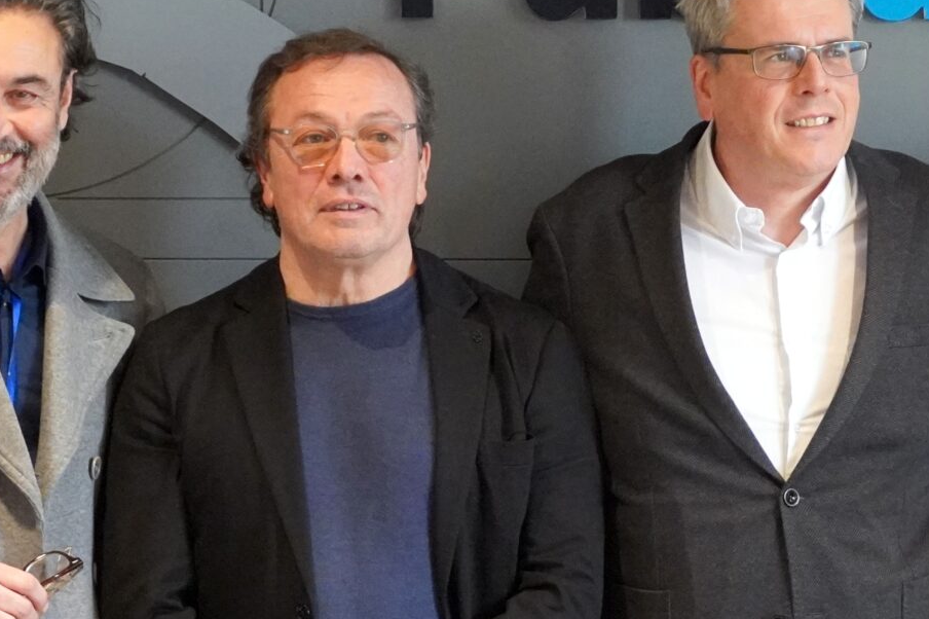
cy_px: 74
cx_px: 565
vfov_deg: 5.0
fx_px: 7016
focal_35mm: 272
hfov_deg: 7.6
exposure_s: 1/160
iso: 4000
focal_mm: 64
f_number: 5.6
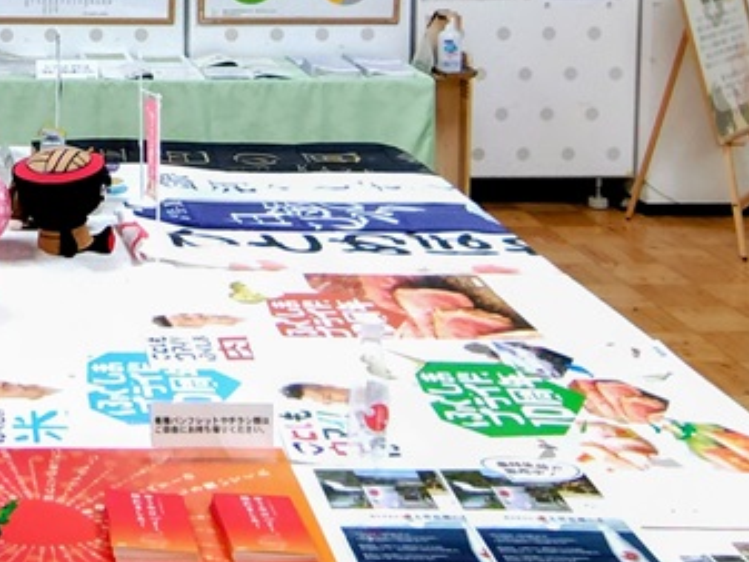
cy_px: -69
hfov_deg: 42.1
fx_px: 801
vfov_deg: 33.3
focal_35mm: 37
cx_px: -29
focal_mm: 2.16
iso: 550
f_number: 2.2
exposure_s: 1/60
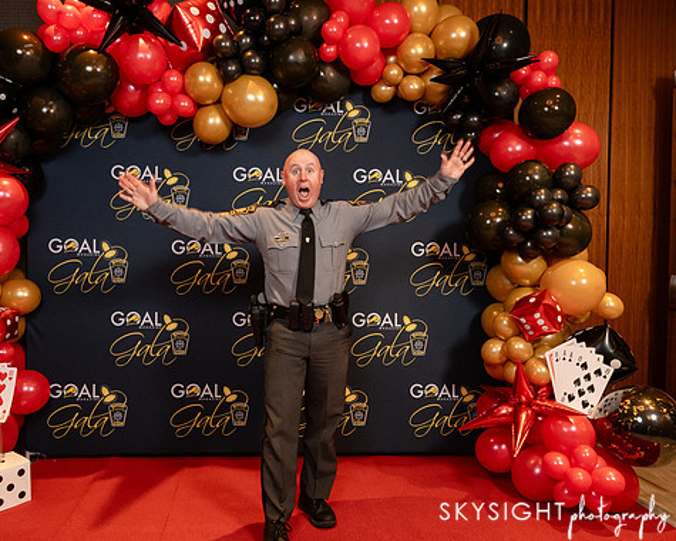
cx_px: 276
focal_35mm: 28
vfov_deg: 51.5
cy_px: 271
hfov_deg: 61.8
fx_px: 560
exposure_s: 1/125
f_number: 5.6
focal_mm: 24
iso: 3200
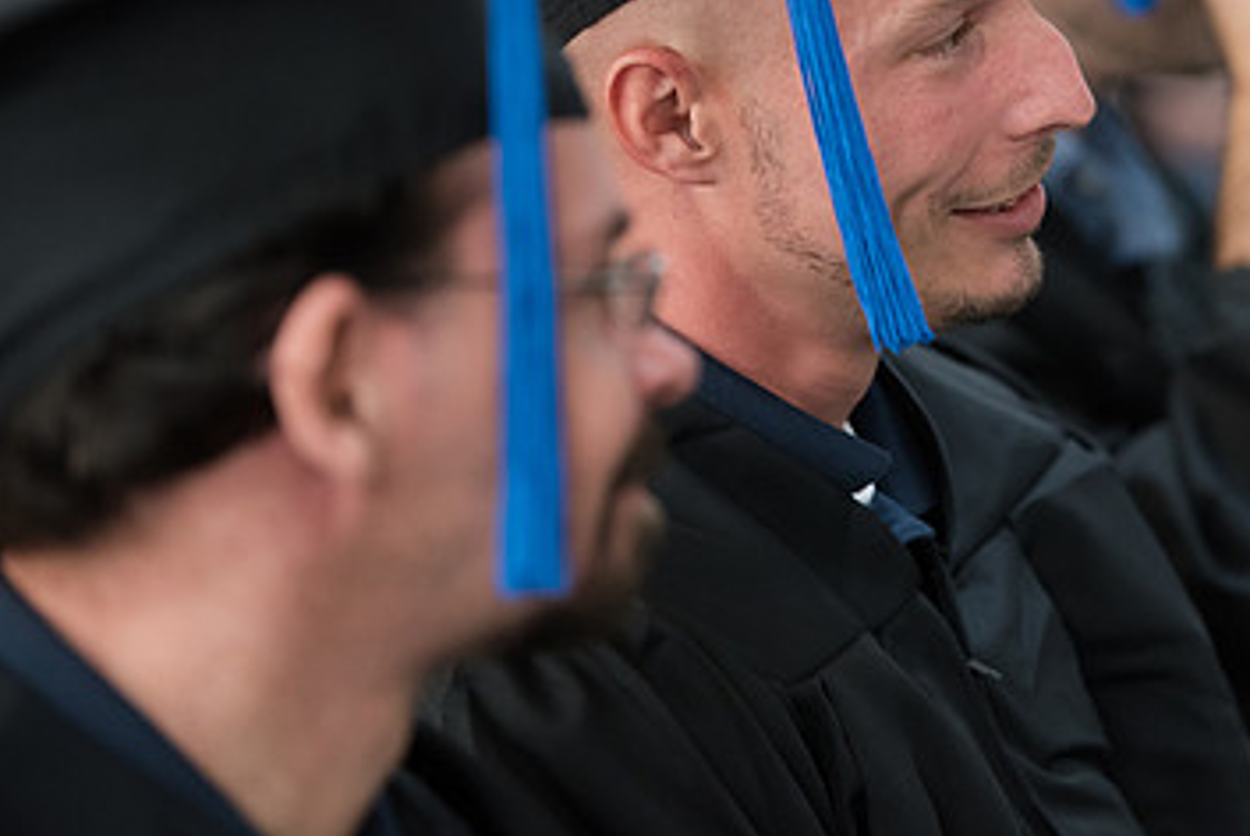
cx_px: 935
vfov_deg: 6.0
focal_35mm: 230
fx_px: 7992
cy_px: 250
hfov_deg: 8.9
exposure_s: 1/200
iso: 2500
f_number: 2.8
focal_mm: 140
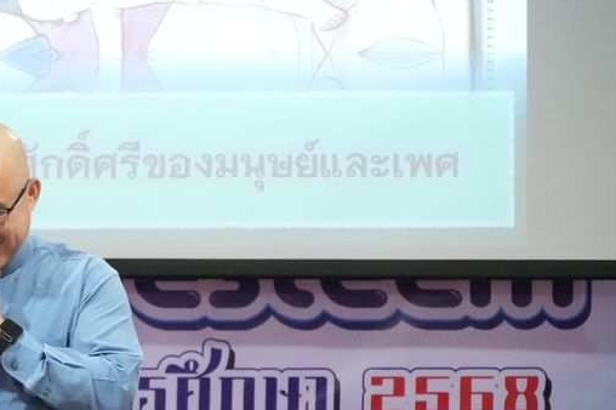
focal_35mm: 359
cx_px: -53
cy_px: 321
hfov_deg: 5.7
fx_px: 6139
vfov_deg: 3.8
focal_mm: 108
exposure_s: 1/125
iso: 10000
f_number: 5.6
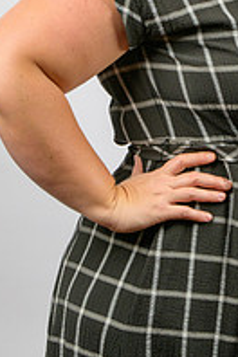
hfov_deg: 7.5
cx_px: 229
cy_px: 45
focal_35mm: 182
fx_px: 1805
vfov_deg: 11.2
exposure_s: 1/160
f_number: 6.3
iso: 1000
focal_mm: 80
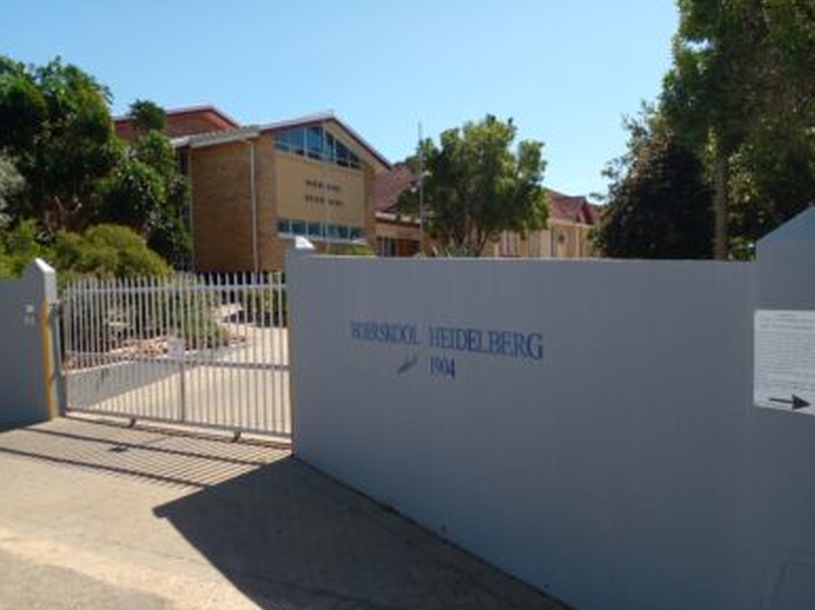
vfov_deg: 49.7
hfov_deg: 63.5
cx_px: 403
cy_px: 310
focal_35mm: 28
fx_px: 659
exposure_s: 1/976
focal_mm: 3.6
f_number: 1.9
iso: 50
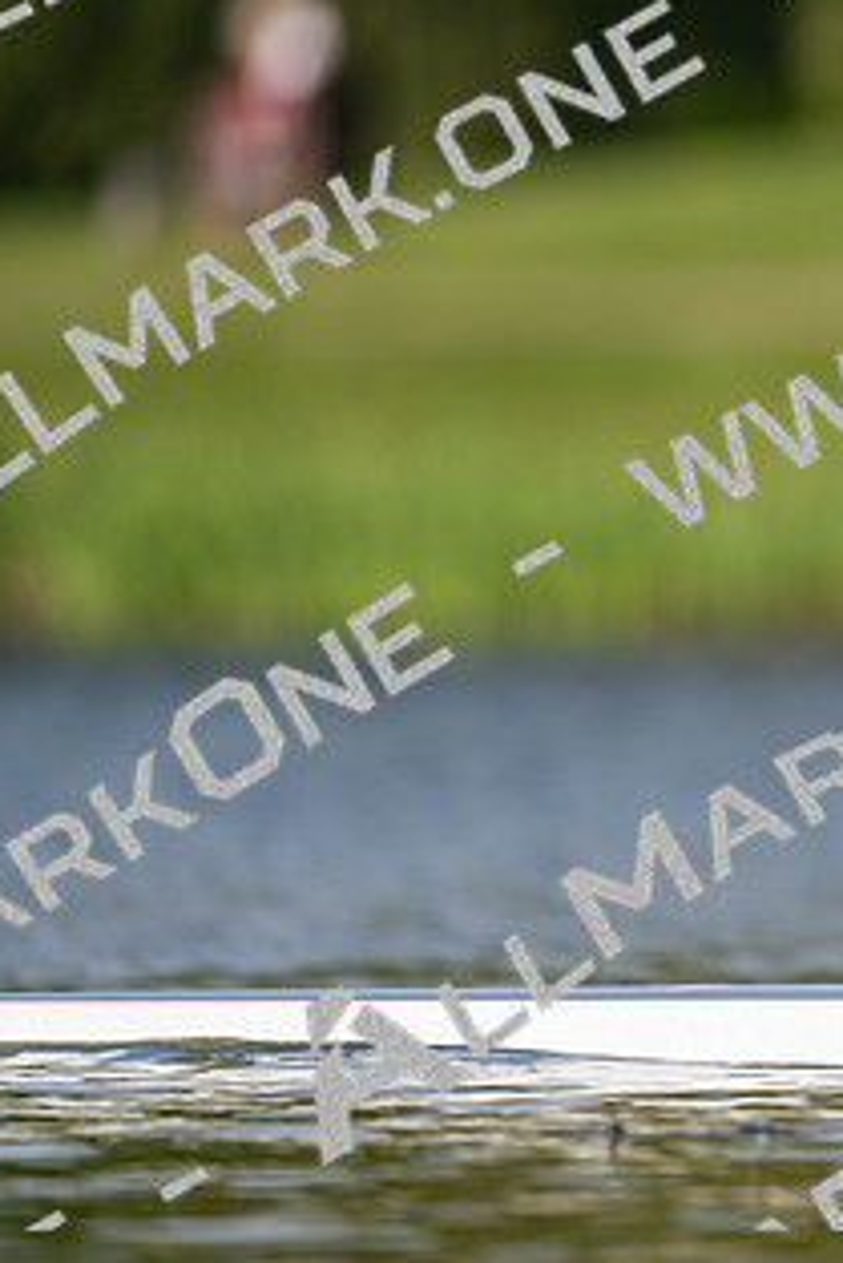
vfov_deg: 1.9
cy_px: 539
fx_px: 39013
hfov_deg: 1.2
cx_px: 1125
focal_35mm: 1112
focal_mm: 600
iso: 220
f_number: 4
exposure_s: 1/2500
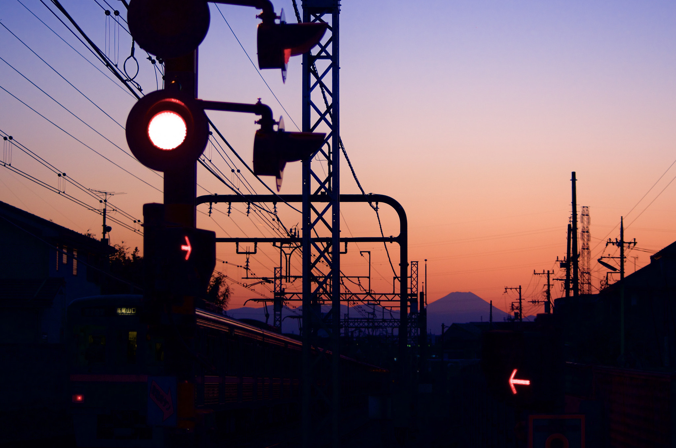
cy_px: 224
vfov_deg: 16.6
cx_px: 338
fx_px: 1536
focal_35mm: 82
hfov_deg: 24.8
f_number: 4
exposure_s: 1/320
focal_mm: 55
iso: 400
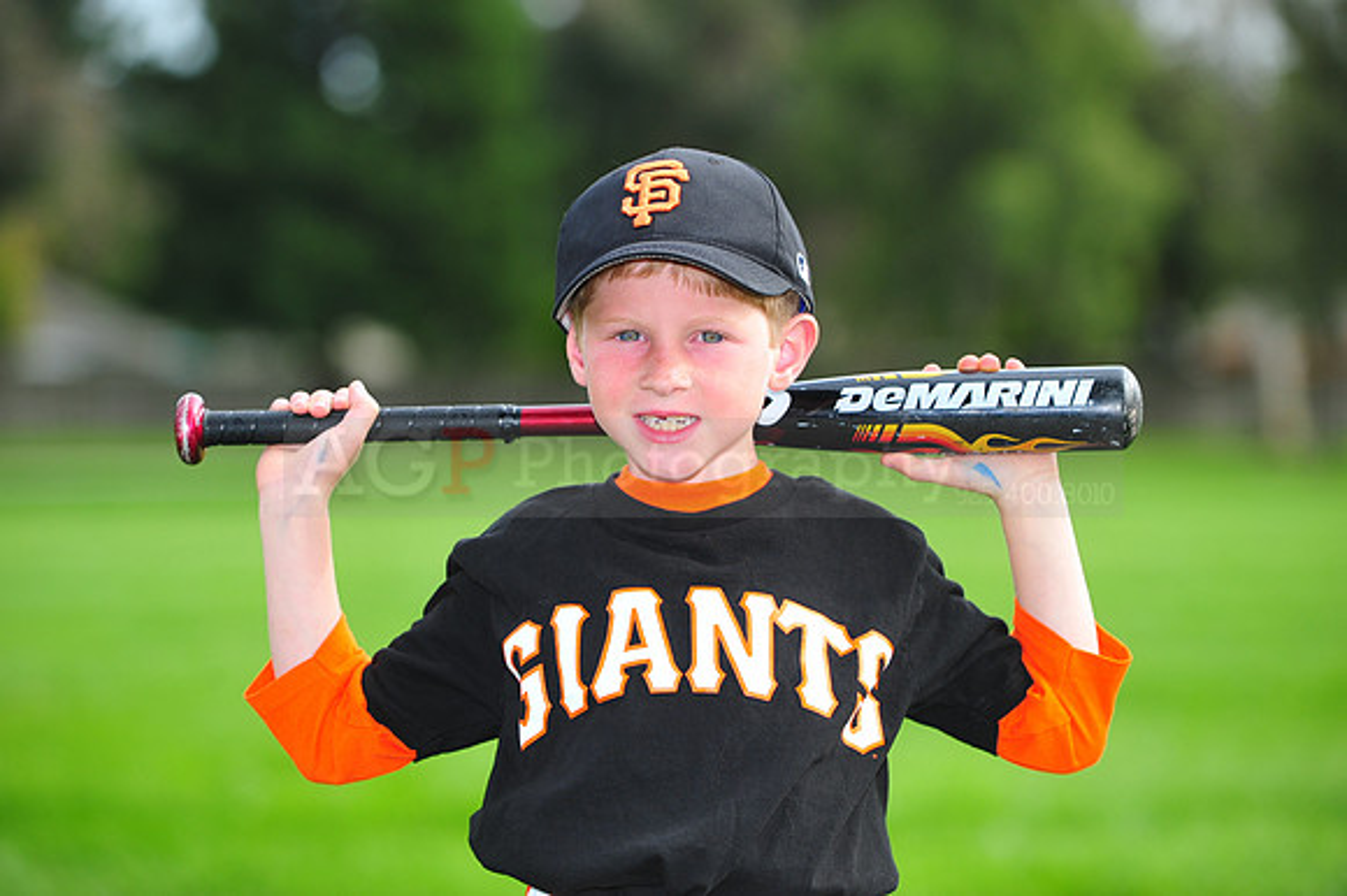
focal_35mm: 105
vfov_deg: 13.0
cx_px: 674
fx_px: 3926
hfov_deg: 19.5
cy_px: 448
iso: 400
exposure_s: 1/1000
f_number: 4.5
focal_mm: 105
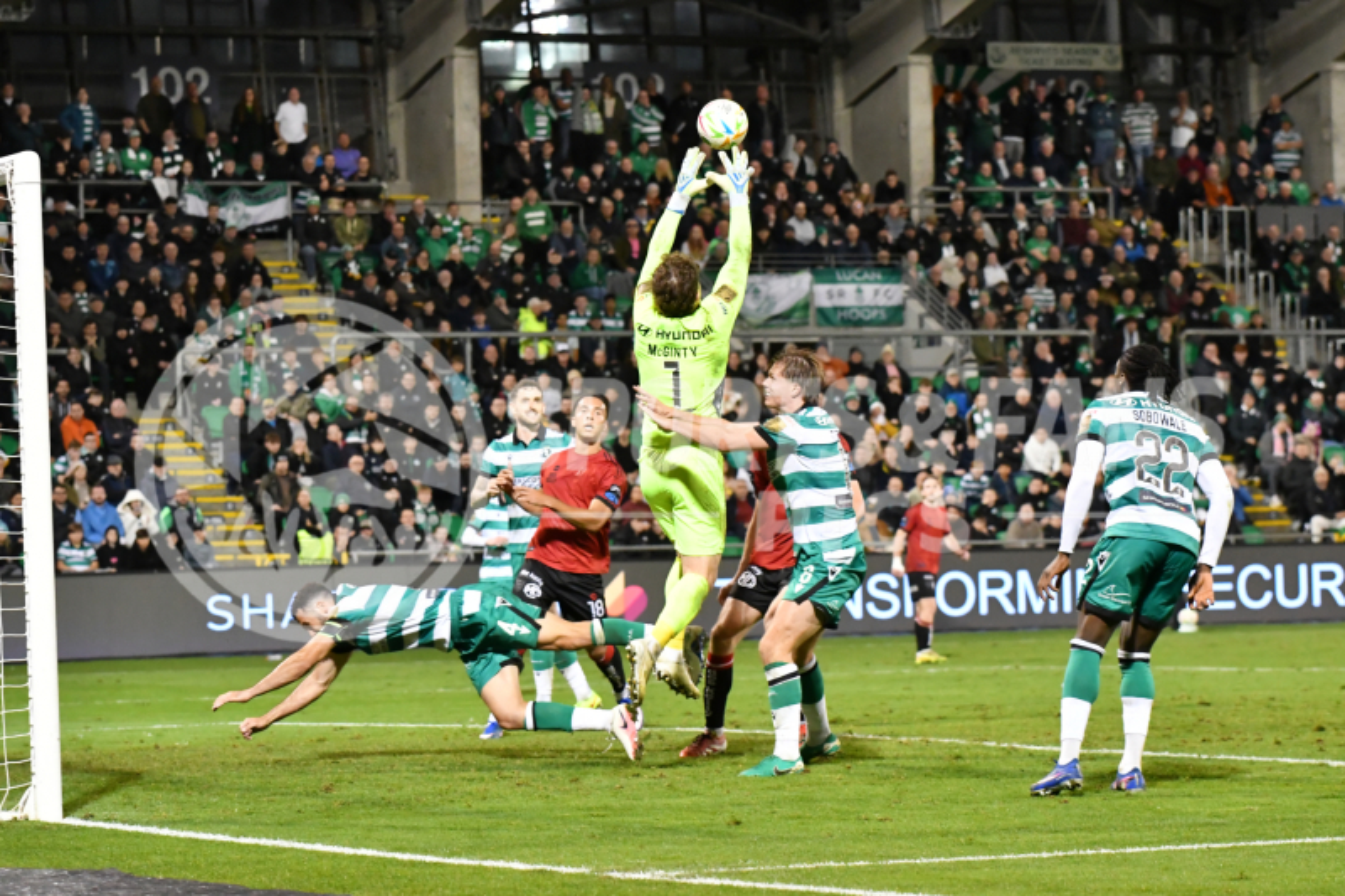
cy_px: 448
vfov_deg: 9.3
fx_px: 5491
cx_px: 672
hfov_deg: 14.0
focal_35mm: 147
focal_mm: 98
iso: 6400
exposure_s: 1/1000
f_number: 4
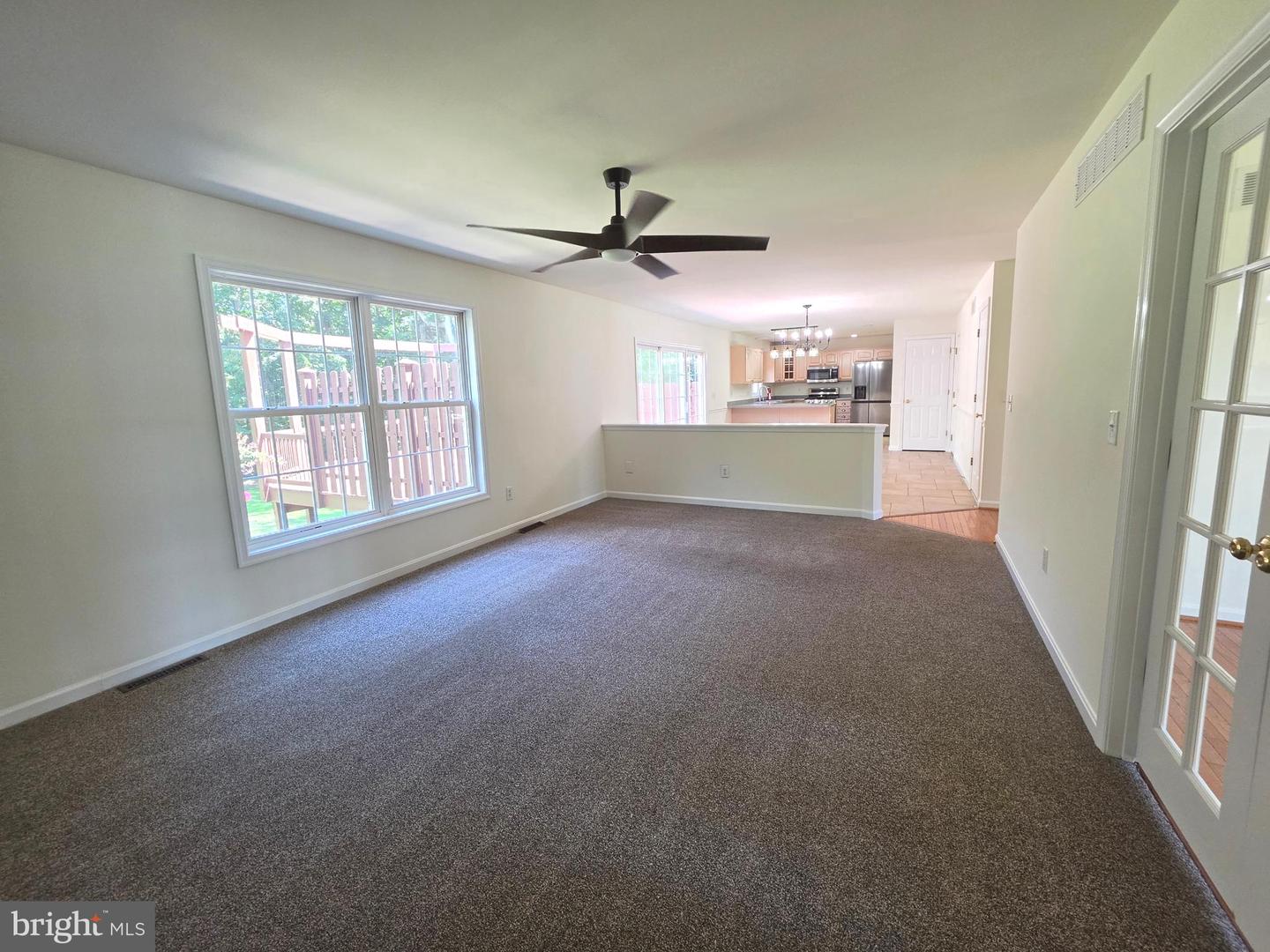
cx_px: 635
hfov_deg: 106.2
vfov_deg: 89.9
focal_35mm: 13
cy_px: 476
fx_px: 477
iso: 160
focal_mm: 2.2
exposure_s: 1/120
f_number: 1.9
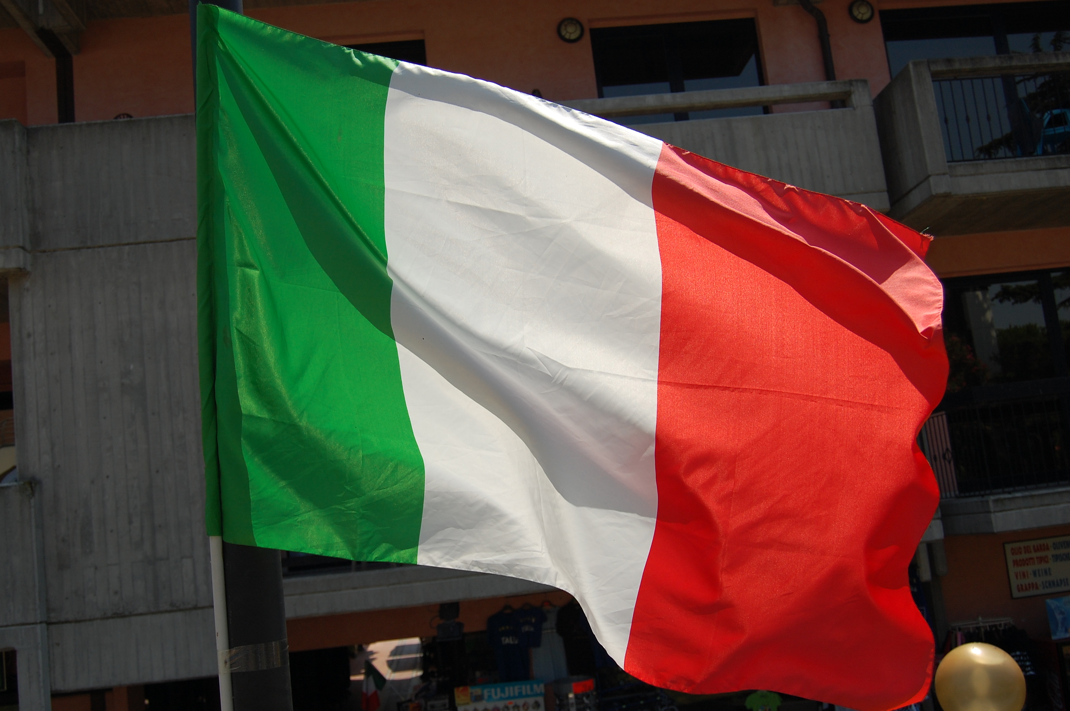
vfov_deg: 36.8
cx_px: 535
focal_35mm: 36
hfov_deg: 53.2
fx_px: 1069
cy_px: 356
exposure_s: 1/1600
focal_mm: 24
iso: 200
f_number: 5.6
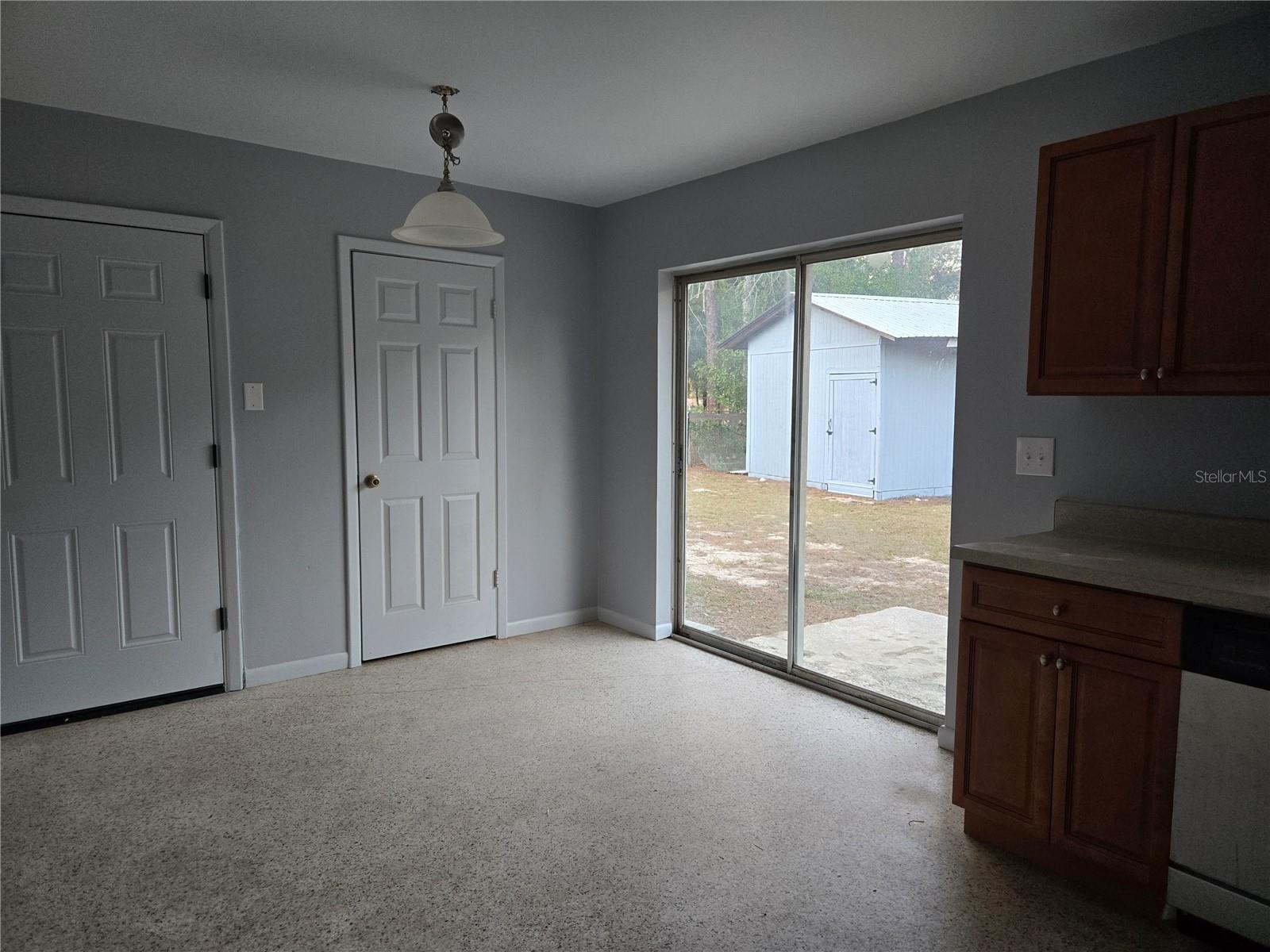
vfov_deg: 58.9
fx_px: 844
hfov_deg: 73.9
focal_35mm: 23
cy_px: 476
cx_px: 635
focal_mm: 5.4
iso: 250
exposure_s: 1/120
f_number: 1.8
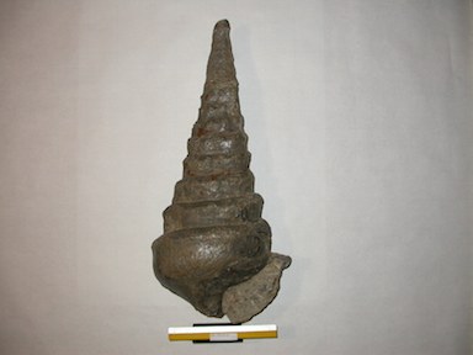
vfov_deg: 37.7
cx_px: 236
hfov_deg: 49.0
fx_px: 519
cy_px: 178
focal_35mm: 38
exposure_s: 1/60
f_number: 2.6
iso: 100
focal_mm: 7.85
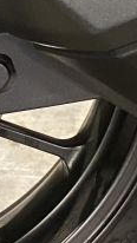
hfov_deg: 8.0
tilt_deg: -29.2
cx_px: -116
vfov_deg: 14.6
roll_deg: +0.4
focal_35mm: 146
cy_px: 37
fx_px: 942
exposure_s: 1/33
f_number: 1.8
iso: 500
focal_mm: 4.25
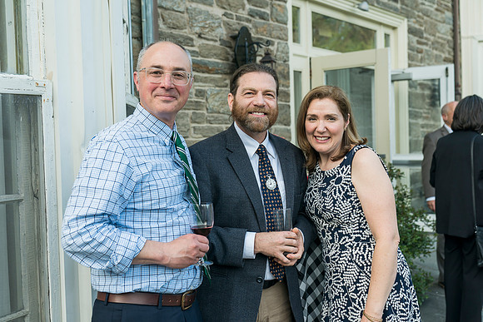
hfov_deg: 46.4
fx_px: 564
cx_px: 242
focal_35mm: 42
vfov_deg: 31.9
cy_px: 161
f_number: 4
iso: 160
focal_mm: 42
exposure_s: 1/250
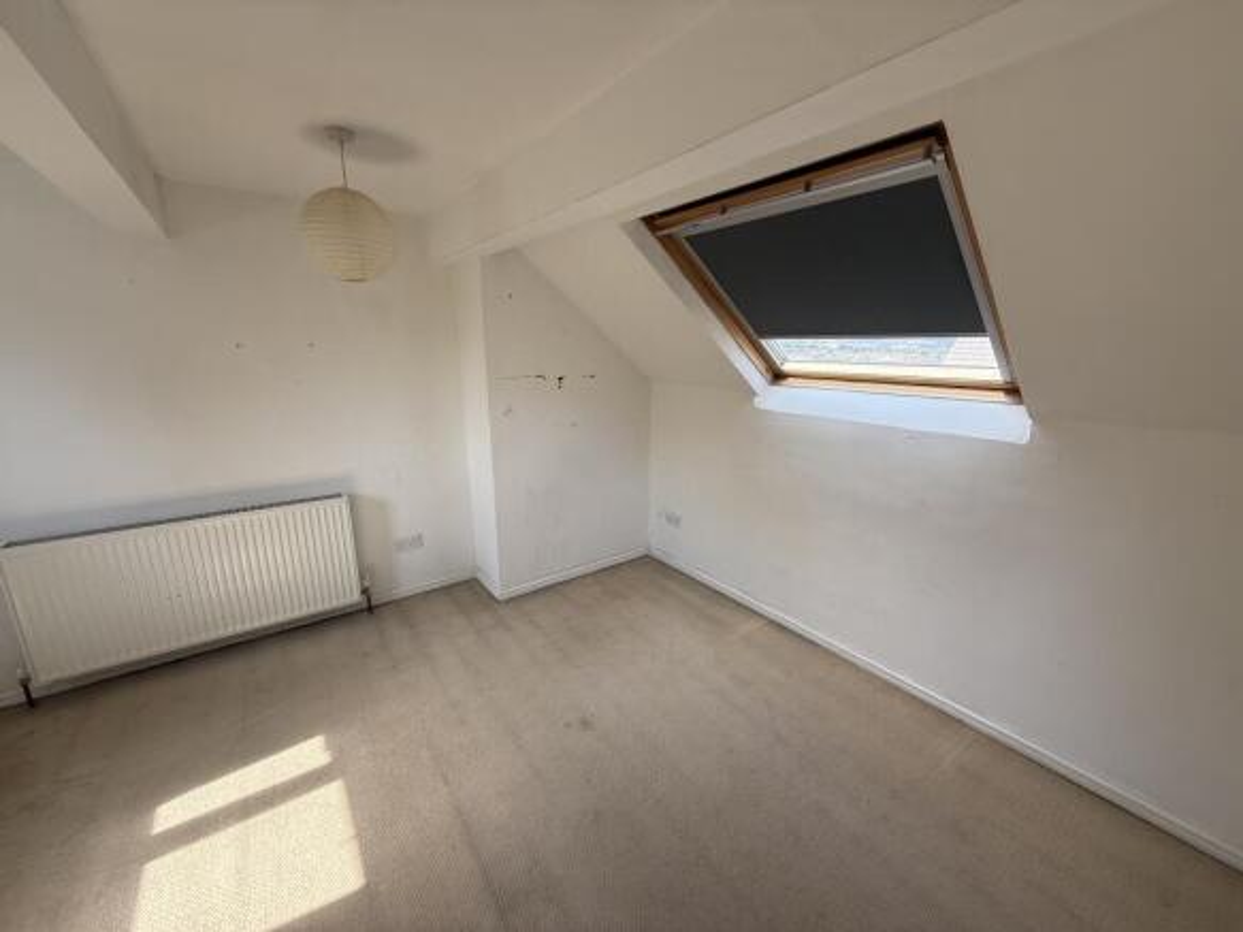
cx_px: 622
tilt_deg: -12.8
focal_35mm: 14
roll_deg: -0.4
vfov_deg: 85.7
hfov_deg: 102.1
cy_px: 466
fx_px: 503
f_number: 2.2
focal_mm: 2.22
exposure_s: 1/208
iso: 64
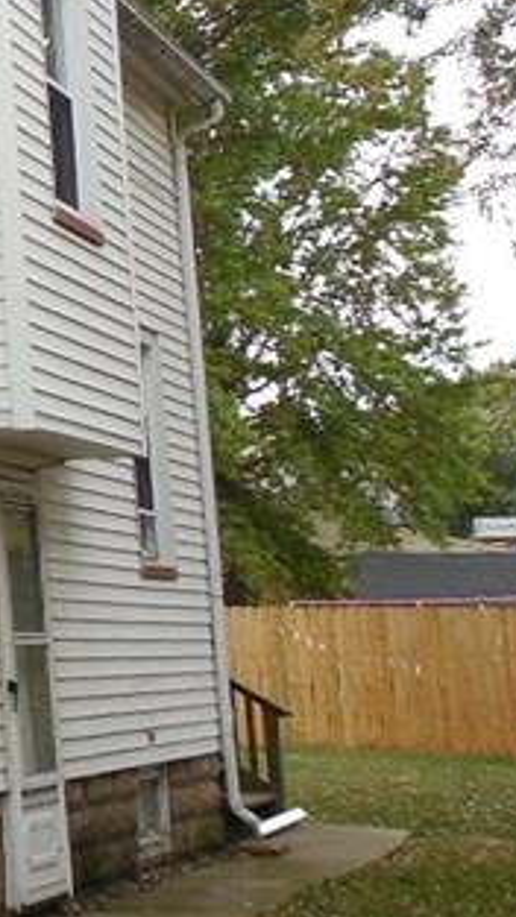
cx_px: -897
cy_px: 246
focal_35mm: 89
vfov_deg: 23.7
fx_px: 2165
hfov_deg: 10.6
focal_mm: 4.5
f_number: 3.3
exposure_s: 1/250
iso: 125
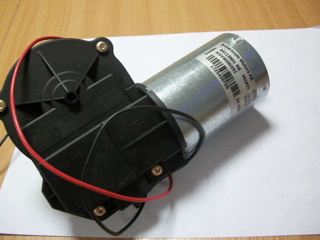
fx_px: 333
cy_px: 119
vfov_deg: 39.7
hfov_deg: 51.4
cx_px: 158
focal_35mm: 36
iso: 160
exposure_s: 1/20
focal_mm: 6.3
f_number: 3.1
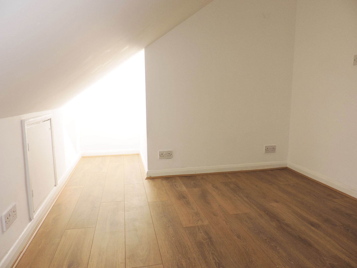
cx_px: 178
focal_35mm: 24
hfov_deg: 71.6
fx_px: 248
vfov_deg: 56.8
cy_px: 134
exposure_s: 1/250
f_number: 3
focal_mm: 4.3
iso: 100
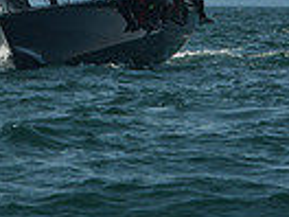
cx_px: -69
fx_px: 5468
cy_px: -401
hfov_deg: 3.0
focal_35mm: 655
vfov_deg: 2.3
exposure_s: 1/640
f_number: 10
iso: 320
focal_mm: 155
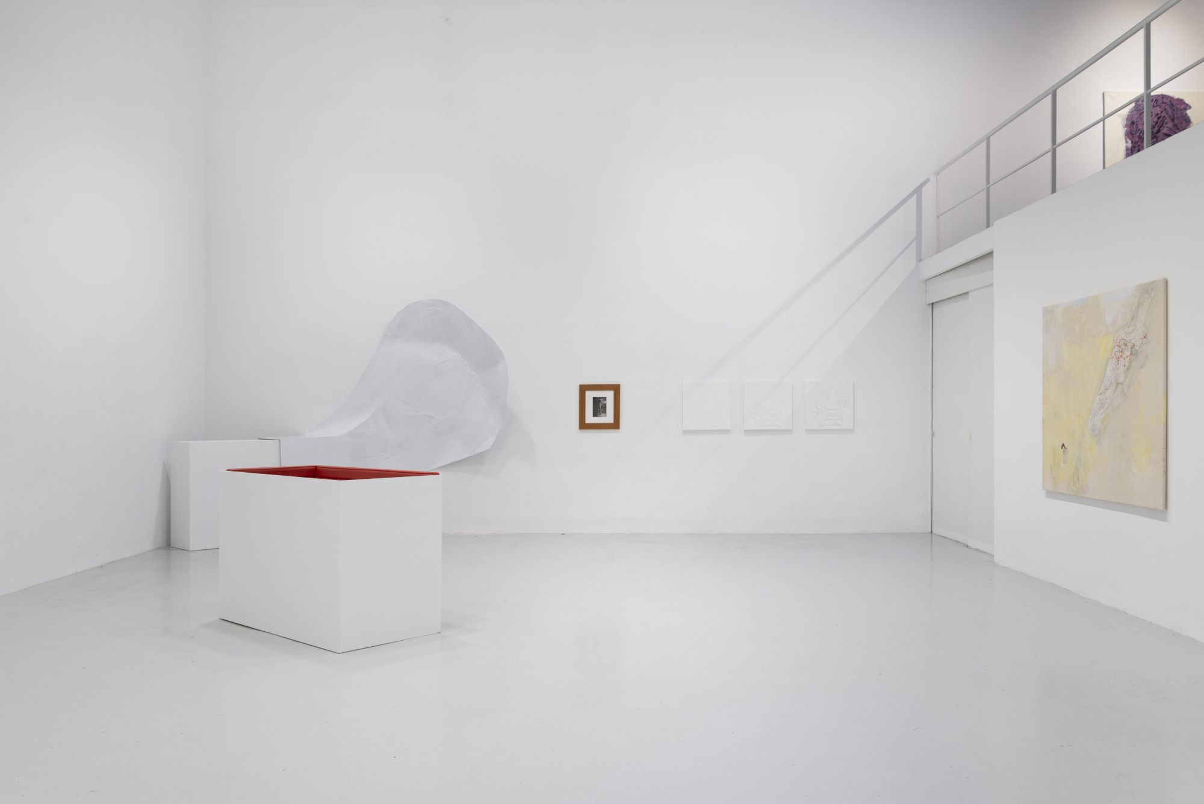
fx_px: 970
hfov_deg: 63.6
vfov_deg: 45.0
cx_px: 602
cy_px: 402
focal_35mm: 29
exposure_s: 1/4
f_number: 11
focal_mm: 29
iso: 100
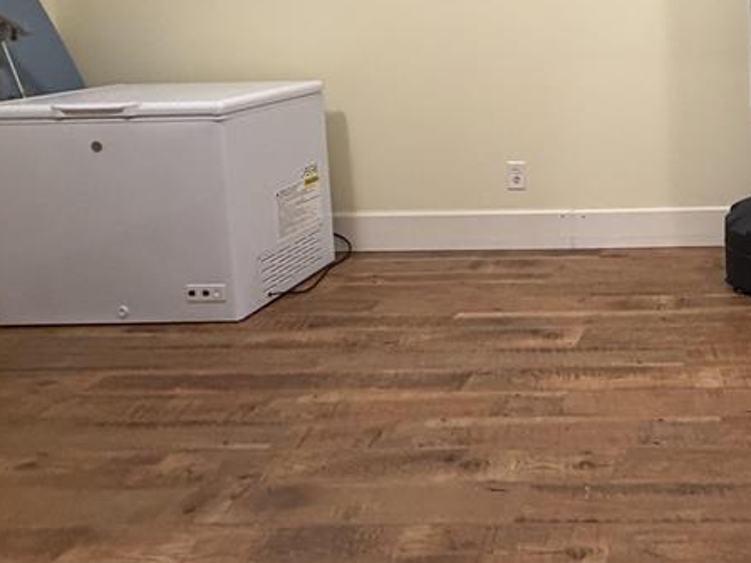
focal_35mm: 32
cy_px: 45
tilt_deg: -4.3
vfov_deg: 40.5
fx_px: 694
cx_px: 759
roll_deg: +2.1
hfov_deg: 46.9
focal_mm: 2.22
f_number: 2.2
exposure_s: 1/60
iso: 400
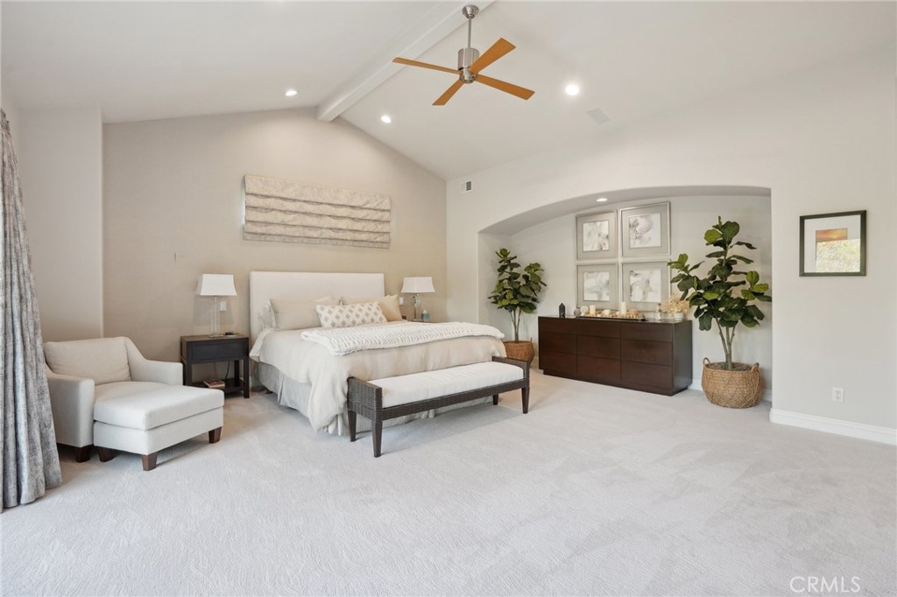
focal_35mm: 16
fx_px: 399
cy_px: 298
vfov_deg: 73.7
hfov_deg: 96.8
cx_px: 448
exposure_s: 1/13
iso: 400
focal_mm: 16
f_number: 8
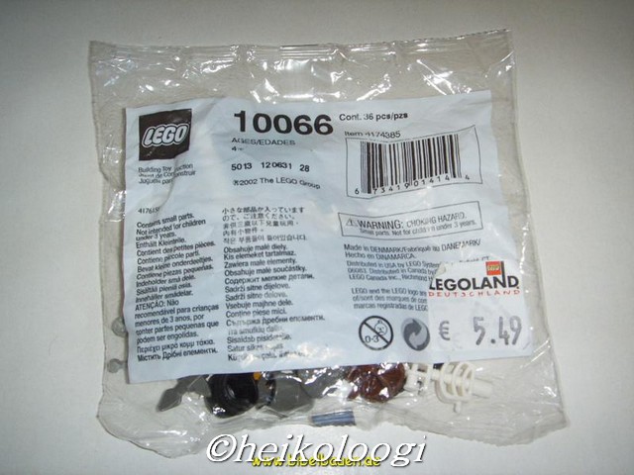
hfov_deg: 47.9
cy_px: 238
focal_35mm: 39
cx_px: 317
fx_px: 714
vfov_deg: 36.8
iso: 100
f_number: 3.5
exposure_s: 1/45
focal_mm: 6.6
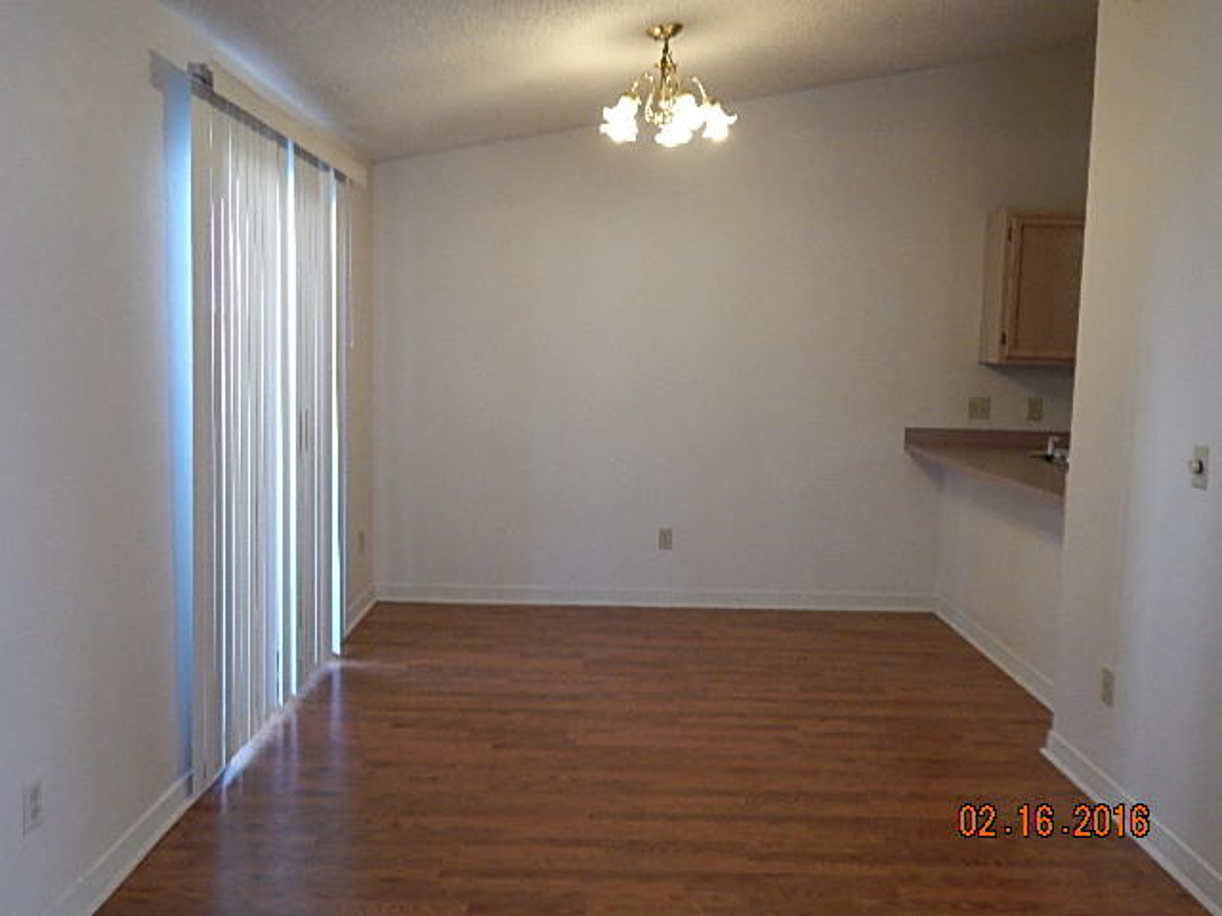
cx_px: 611
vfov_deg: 45.4
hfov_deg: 58.4
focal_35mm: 31
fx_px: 1094
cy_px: 458
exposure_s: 1/30
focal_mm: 5.6
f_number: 3.2
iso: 400
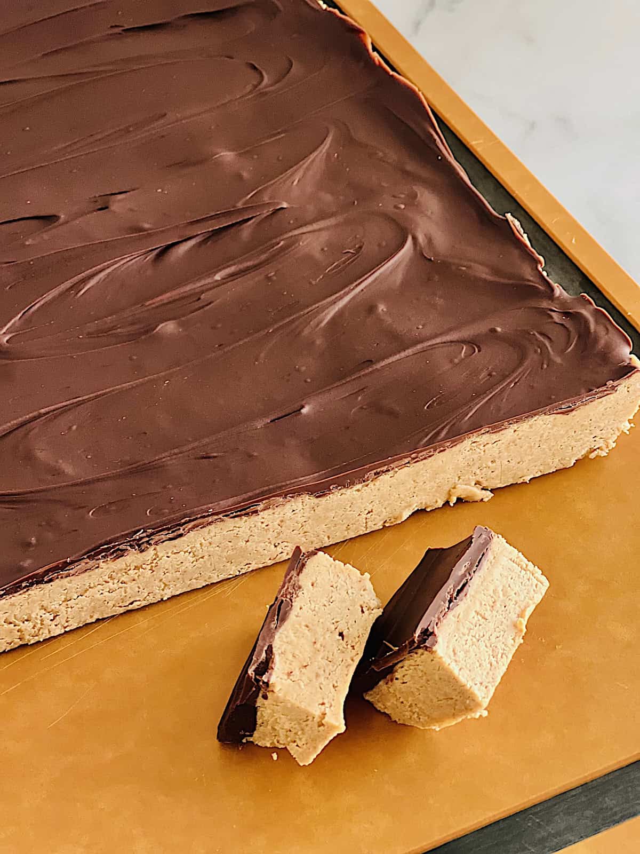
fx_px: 1898
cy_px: 427
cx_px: 320
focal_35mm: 77
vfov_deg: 25.3
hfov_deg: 19.1
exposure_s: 1/20
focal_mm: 9
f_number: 2.8
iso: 400
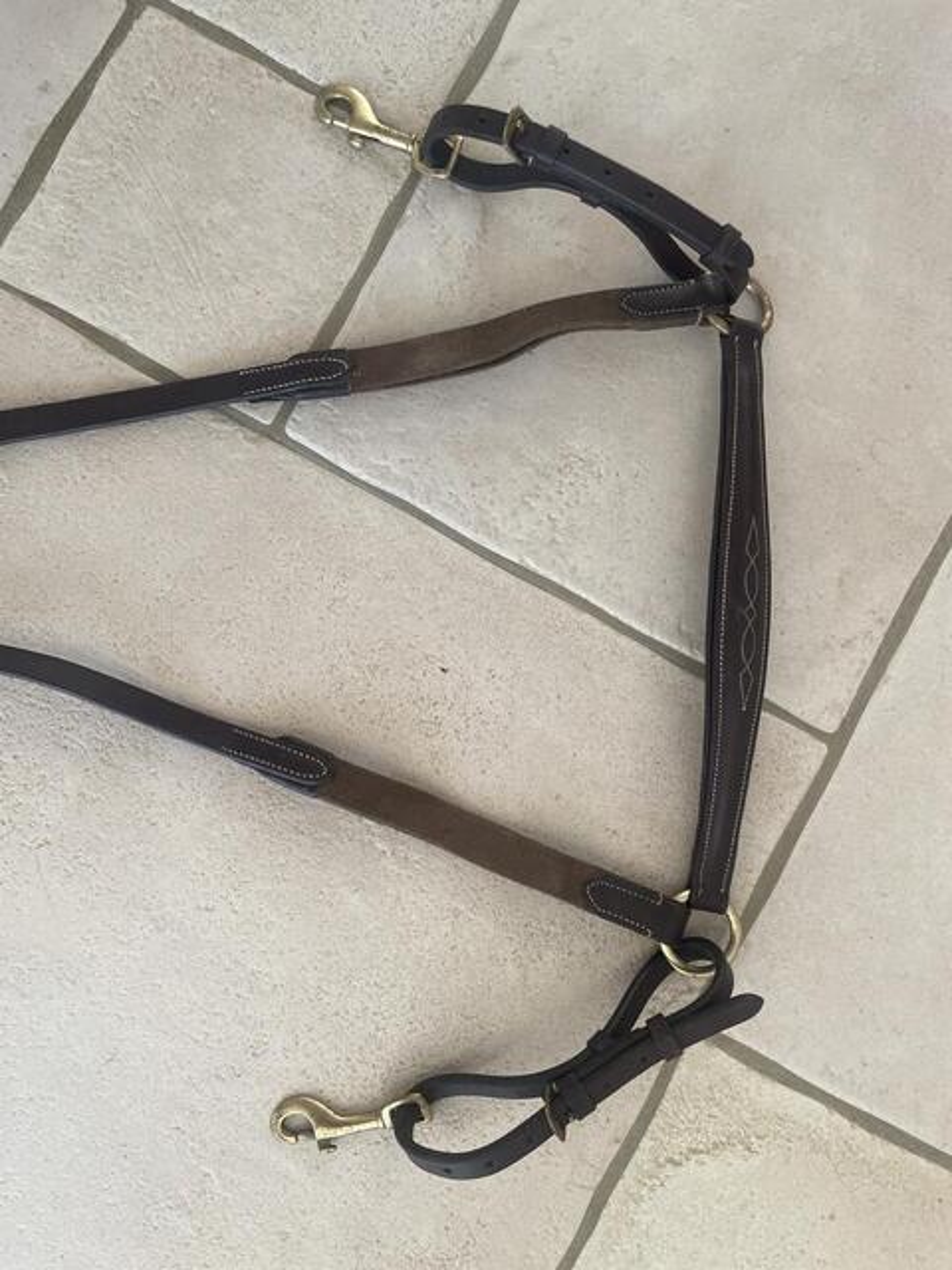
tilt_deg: -88.8
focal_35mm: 26
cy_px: 635
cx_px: 476
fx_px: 953
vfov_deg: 67.3
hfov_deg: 53.1
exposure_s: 1/121
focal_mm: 4.2
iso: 100
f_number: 1.6
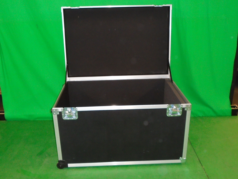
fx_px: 248
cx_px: 119
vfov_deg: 39.7
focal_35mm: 36
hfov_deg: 51.4
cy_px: 90
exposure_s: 1/40
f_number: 3.8
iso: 500
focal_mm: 6.4
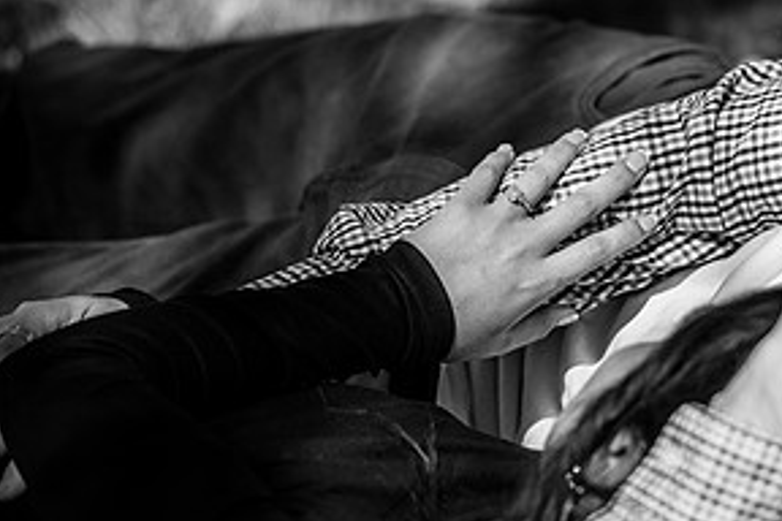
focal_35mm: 403
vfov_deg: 3.4
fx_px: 8753
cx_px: 695
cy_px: 275
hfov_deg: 5.1
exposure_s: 1/4000
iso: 180
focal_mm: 200
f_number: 2.8
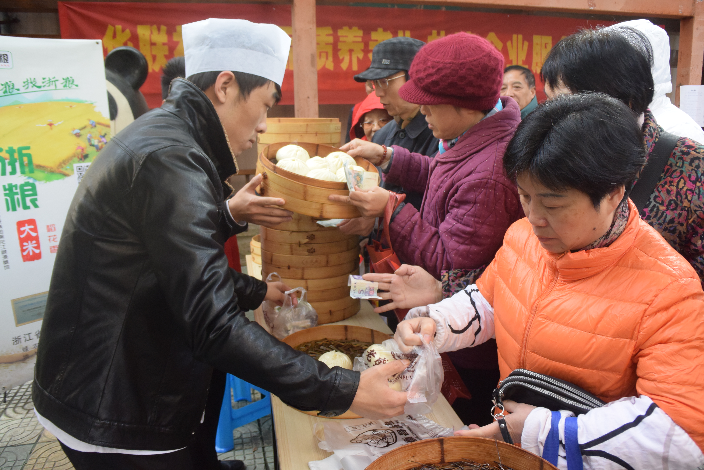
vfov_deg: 47.9
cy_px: 235
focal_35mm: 27
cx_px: 352
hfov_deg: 67.4
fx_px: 528
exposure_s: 1/125
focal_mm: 10
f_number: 3.5
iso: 450
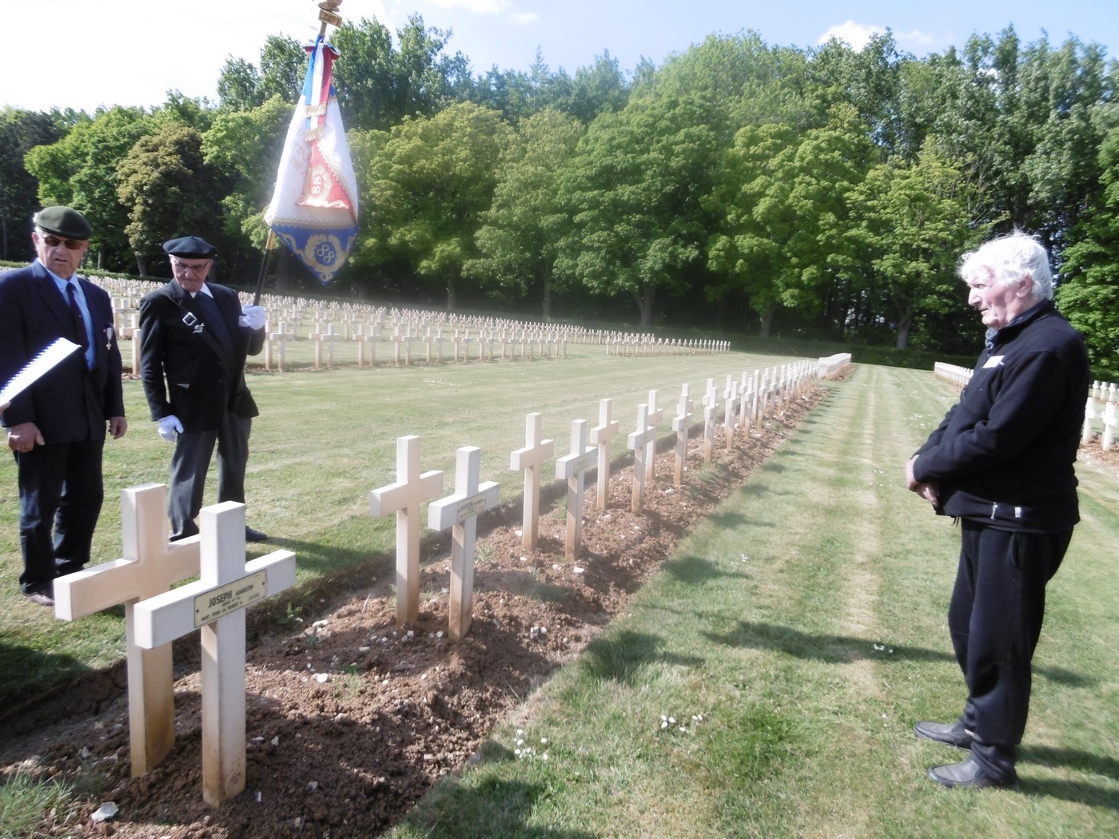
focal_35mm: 24
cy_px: 420
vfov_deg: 56.8
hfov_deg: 71.6
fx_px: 776
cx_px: 560
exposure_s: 1/500
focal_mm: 4.3
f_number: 3.1
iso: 100
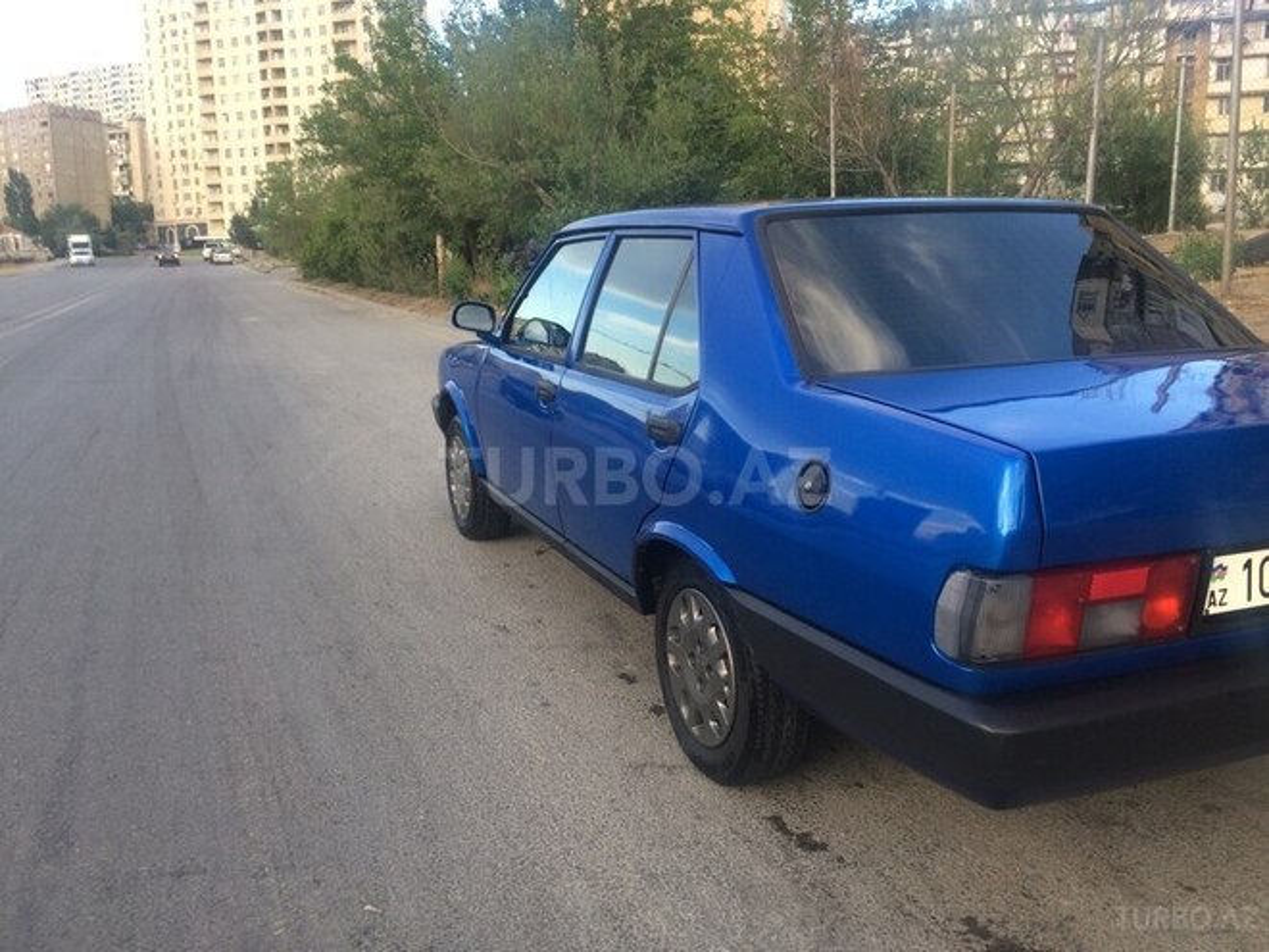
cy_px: 476
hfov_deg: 61.7
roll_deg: +0.8
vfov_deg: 48.2
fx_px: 1063
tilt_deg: -8.0
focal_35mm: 29
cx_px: 634
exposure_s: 1/100
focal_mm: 4.15
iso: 50
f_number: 2.2
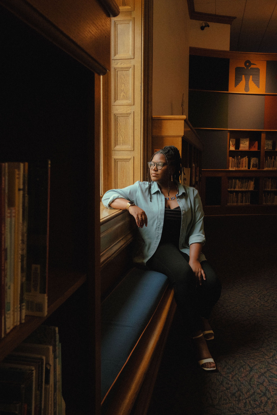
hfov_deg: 37.9
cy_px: 208
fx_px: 404
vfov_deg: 54.4
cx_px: 138
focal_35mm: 35
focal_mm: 23
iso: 4000
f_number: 6.4
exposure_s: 1/250
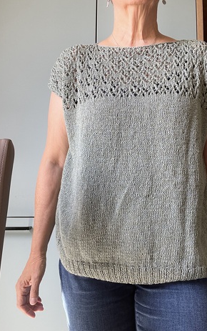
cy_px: 166
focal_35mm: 32
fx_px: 288
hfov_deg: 39.4
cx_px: 116
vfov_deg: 59.6
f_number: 2.2
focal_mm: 2.71
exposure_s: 1/78
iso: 100
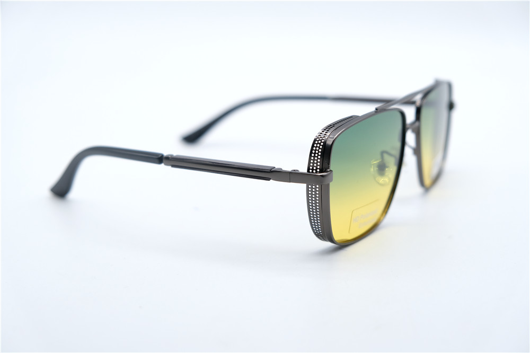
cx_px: 265
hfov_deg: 36.9
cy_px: 176
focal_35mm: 54
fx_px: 795
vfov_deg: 25.0
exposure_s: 1/1000
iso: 400
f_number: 3.6
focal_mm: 35.8
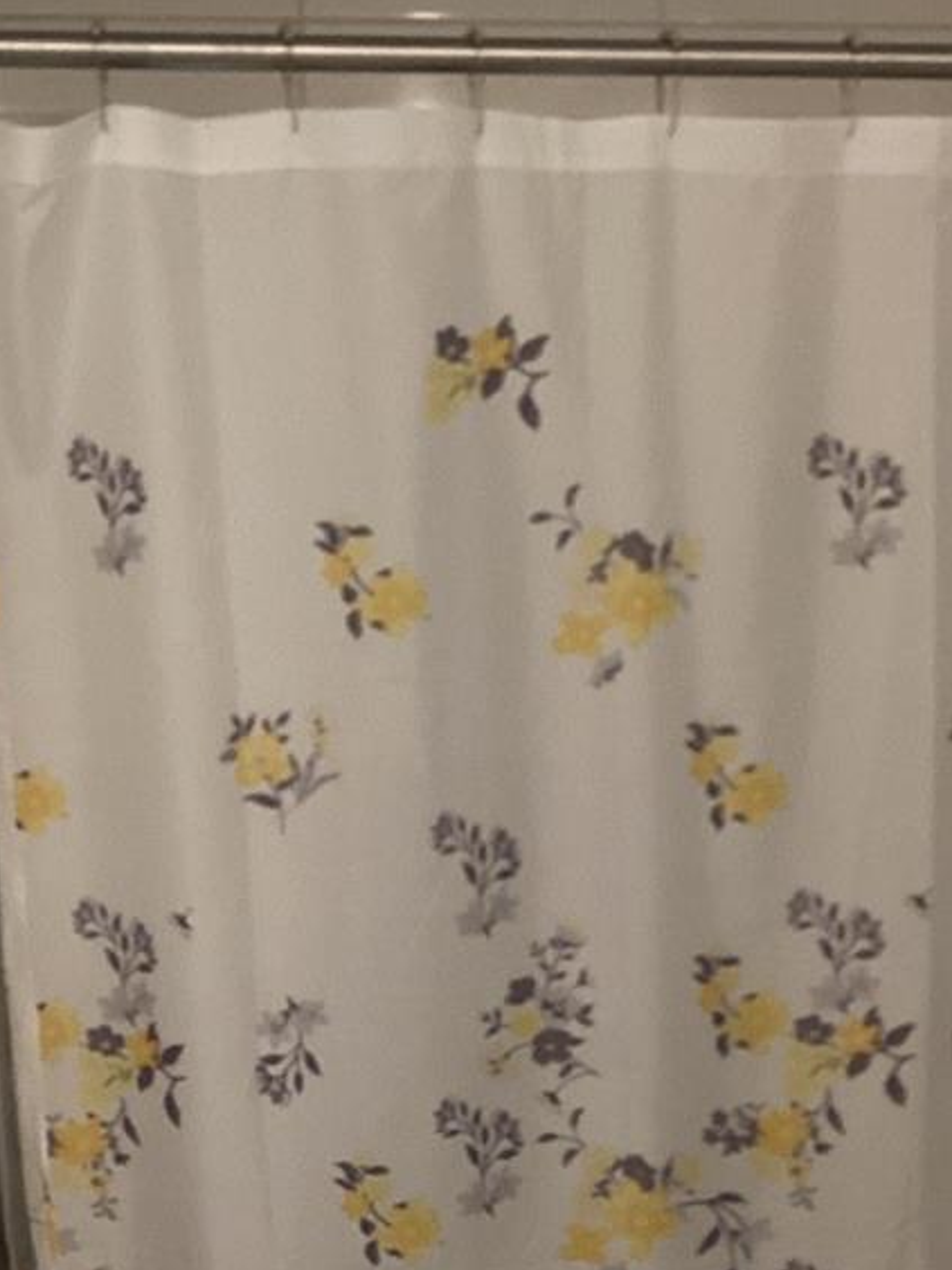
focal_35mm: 66
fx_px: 2420
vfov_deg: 28.5
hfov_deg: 22.2
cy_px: 1079
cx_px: 347
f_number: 2.4
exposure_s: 1/60
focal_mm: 3.3
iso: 125
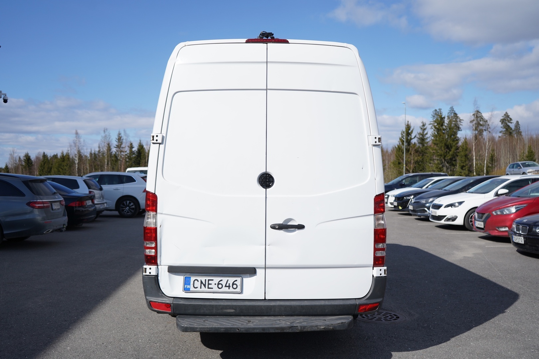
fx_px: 509
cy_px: 180
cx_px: 270
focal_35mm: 34
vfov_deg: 38.9
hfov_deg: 55.8
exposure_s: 1/1250
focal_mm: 34
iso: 100
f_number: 4
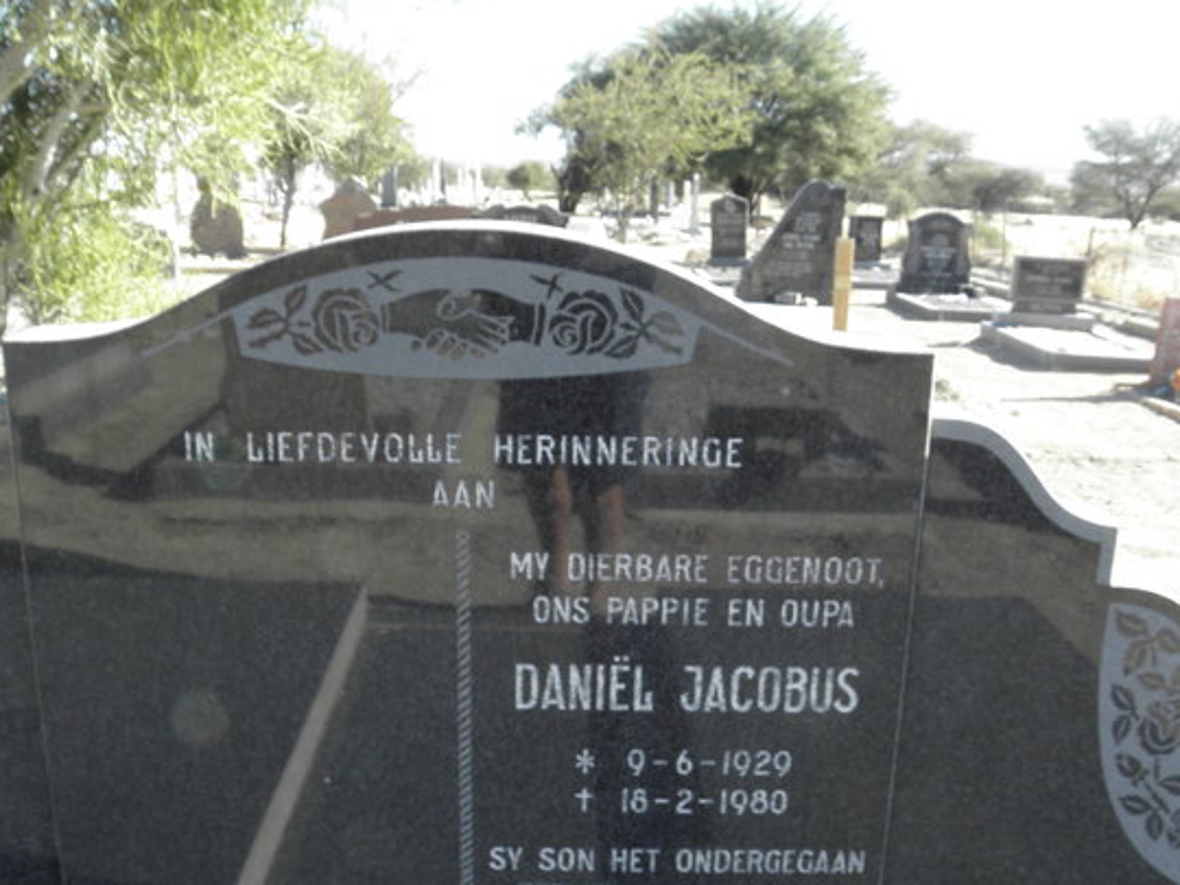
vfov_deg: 35.5
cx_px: 533
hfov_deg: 46.7
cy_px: 614
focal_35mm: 40
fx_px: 1364
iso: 64
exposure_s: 1/60
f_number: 5.6
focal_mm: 4.83
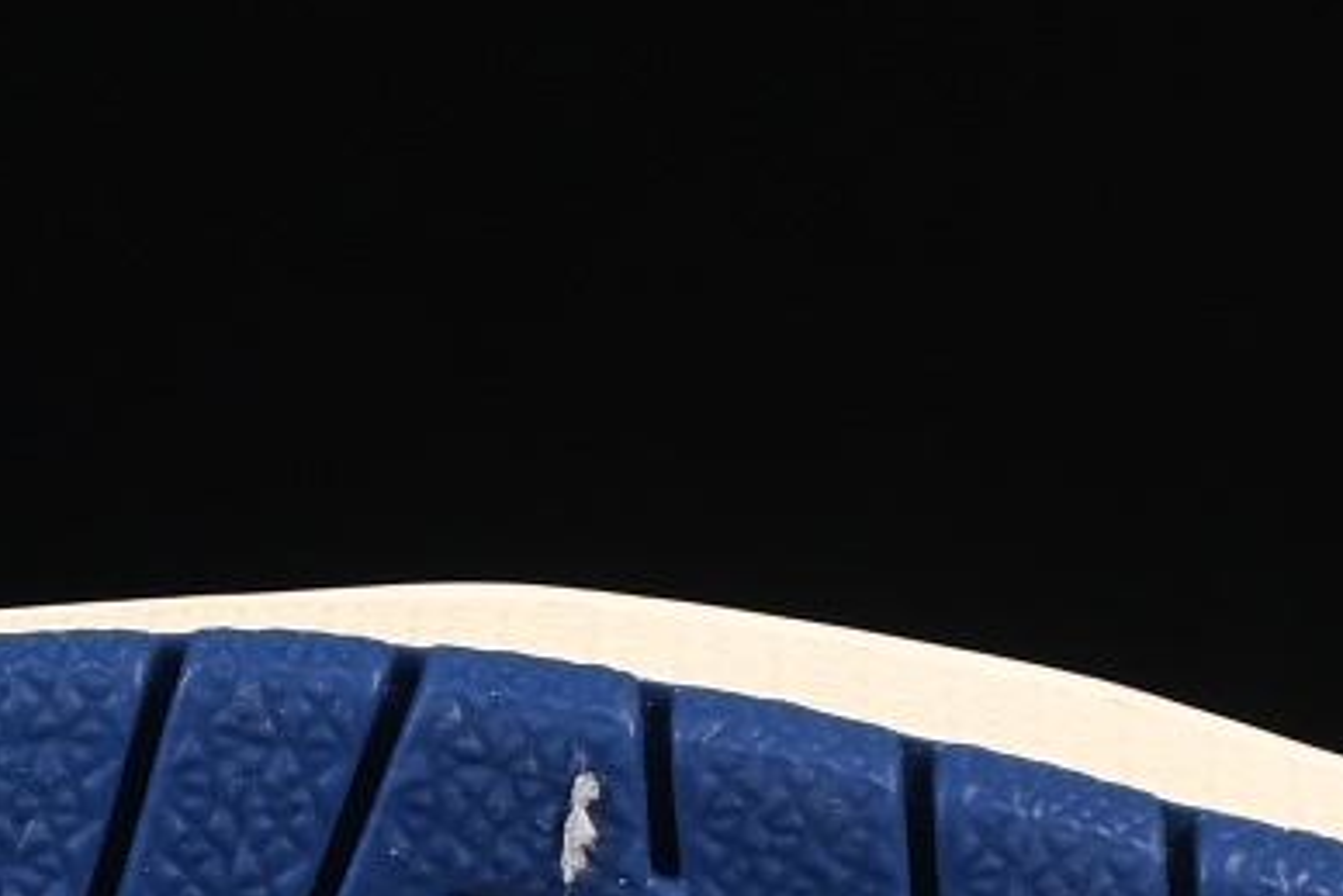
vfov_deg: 2.6
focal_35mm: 538
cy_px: 1235
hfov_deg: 3.8
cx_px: 980
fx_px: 20077
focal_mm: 50
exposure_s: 1/60
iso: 160
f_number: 6.3
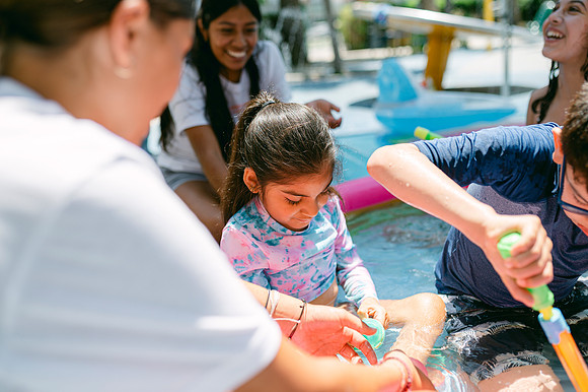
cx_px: 294
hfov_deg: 53.3
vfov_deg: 36.9
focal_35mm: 36
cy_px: 196
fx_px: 586
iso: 100
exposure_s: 1/2500
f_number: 2
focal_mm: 35
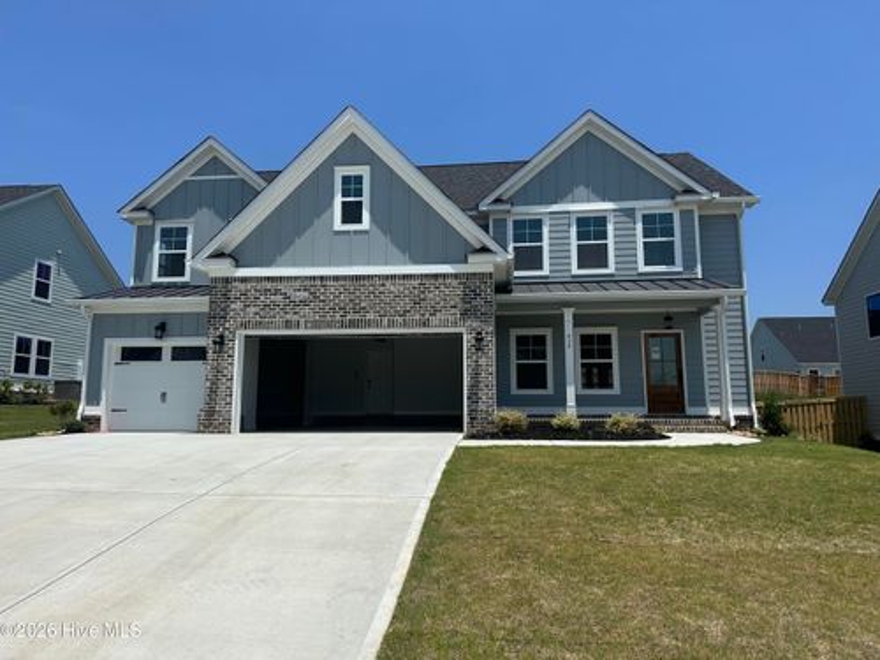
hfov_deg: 71.6
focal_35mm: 24
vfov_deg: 56.8
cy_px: 330
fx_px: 610
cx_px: 440
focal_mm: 6.86
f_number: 1.78
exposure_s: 1/7576
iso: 80
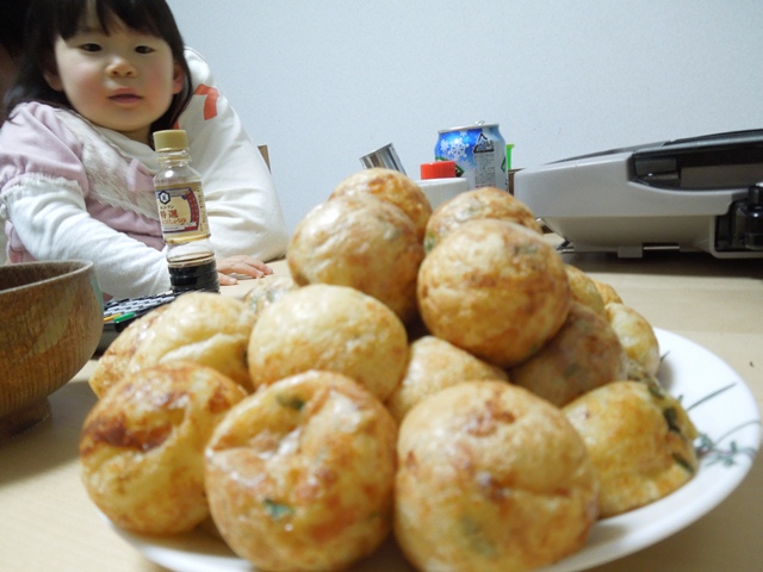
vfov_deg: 54.9
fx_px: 551
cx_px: 382
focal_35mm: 25
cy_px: 286
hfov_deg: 69.4
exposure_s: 1/8
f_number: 3.3
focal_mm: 4.5
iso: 400
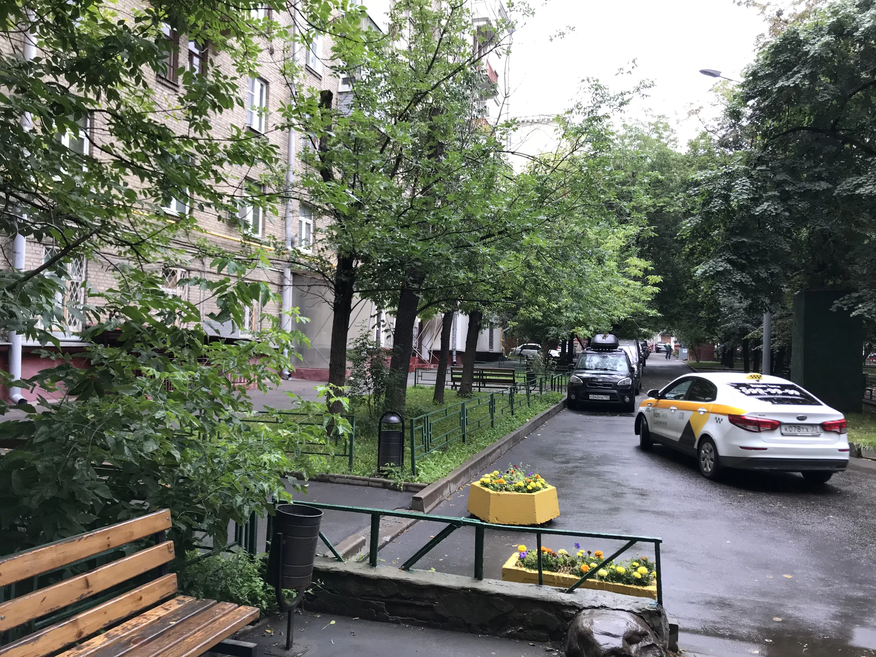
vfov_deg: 49.7
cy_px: 328
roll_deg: -1.1
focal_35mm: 28
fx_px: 709
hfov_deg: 63.4
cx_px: 438
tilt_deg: +3.7
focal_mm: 3.99
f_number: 1.8
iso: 40
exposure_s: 1/100
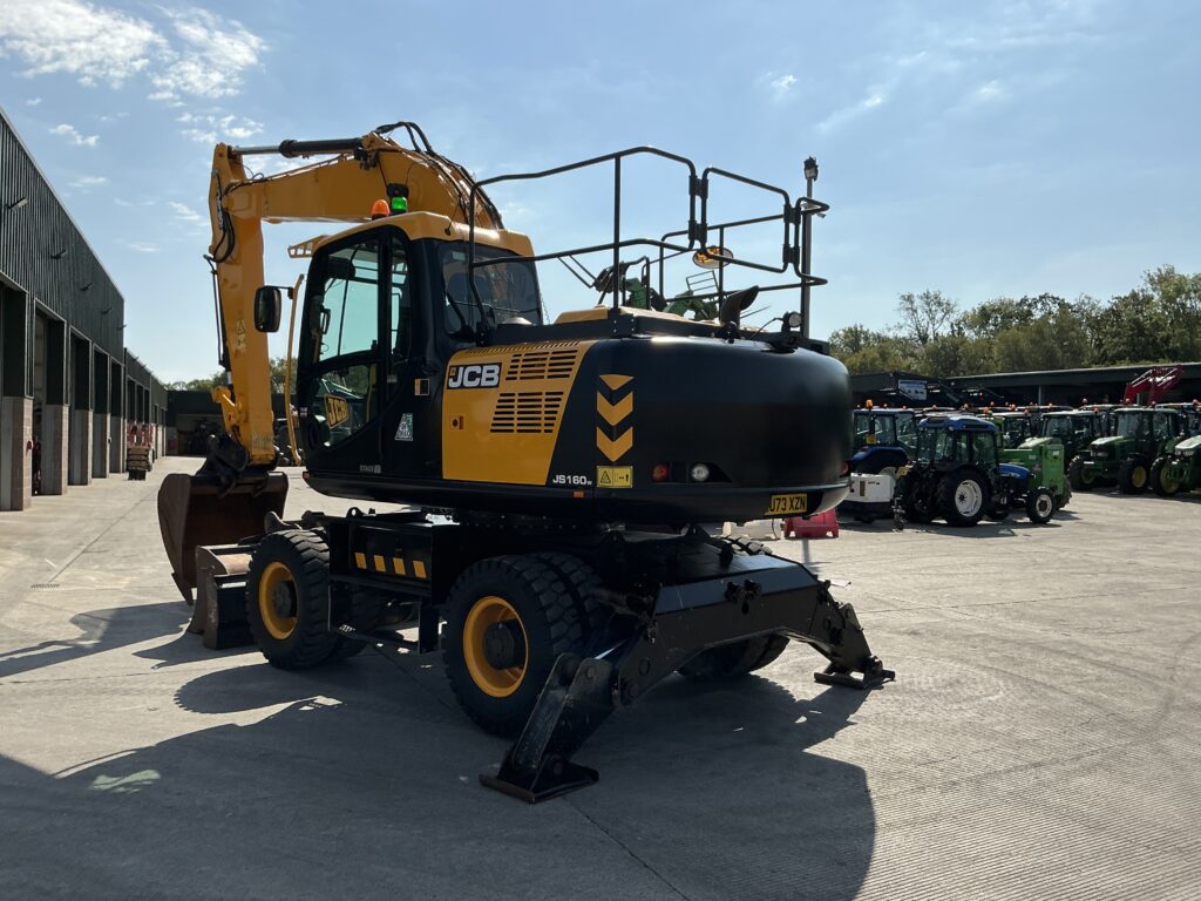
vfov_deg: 49.7
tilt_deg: +3.0
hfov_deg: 63.4
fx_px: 971
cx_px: 600
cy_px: 450
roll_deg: +0.8
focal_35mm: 28
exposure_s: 1/3322
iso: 25
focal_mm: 3
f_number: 1.8
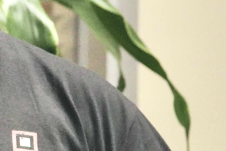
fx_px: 4319
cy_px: 108
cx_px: -143
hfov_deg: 3.0
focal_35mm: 688
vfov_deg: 2.0
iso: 12800
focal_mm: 168
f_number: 5.6
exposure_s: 1/800
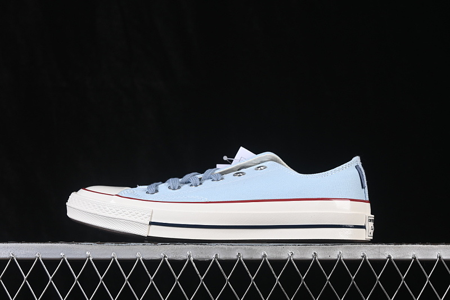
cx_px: 225
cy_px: 150
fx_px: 937
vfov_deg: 18.2
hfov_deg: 27.0
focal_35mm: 75
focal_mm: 50
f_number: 8
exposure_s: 1/80
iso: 160
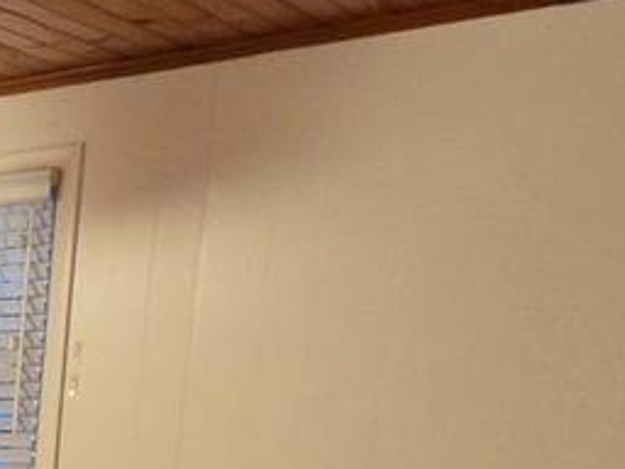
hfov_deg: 17.2
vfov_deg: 18.0
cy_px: 704
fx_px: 1318
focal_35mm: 73
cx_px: -696
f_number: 1.9
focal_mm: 2.2
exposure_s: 1/24
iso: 1250
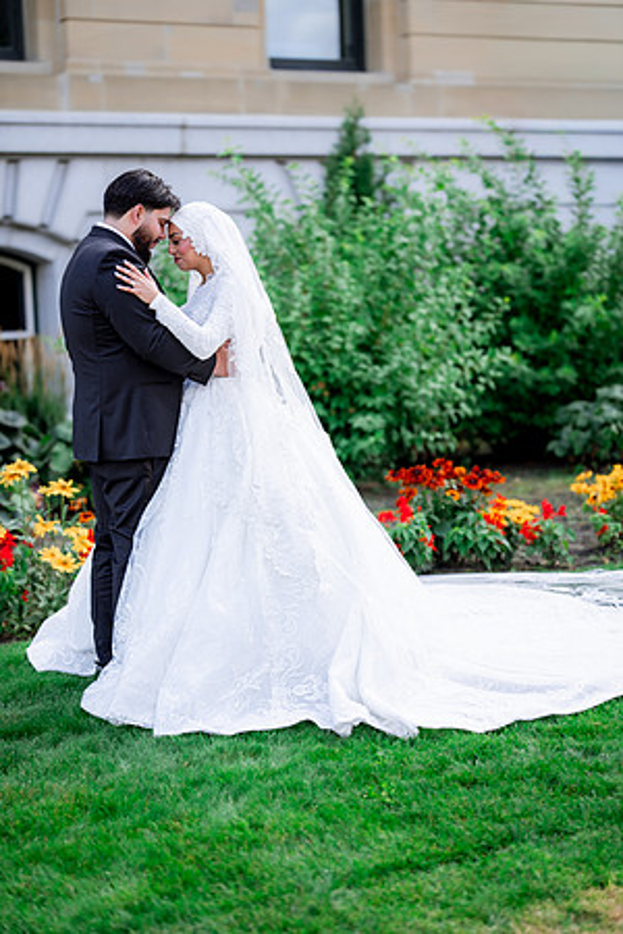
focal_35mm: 74
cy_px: 467
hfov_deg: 18.4
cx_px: 312
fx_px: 1921
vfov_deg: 27.3
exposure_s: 1/640
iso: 100
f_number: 2
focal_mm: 74
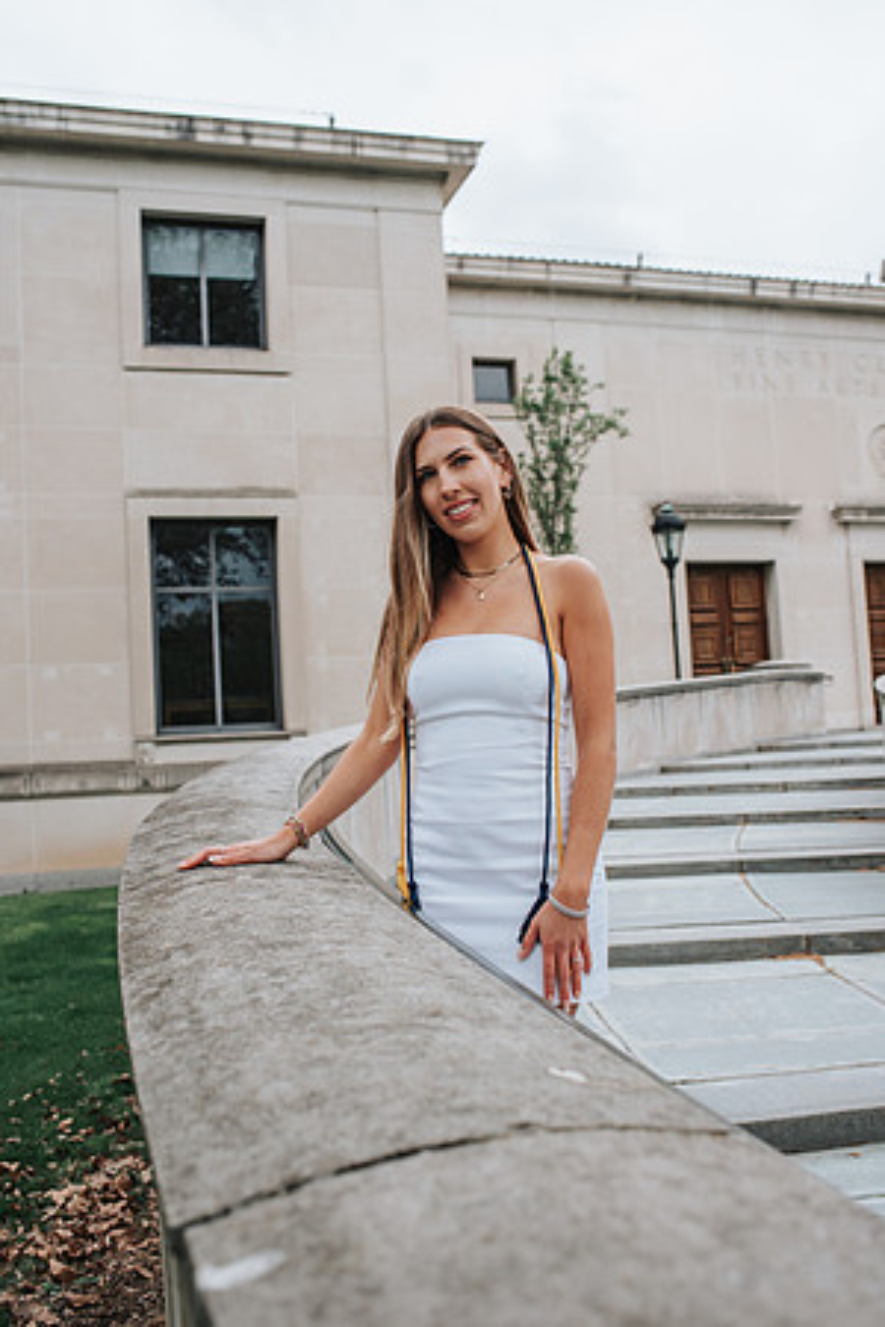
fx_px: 1291
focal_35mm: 35
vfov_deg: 54.4
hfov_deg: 37.9
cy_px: 664
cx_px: 442
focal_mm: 35
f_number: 4
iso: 140
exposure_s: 1/500
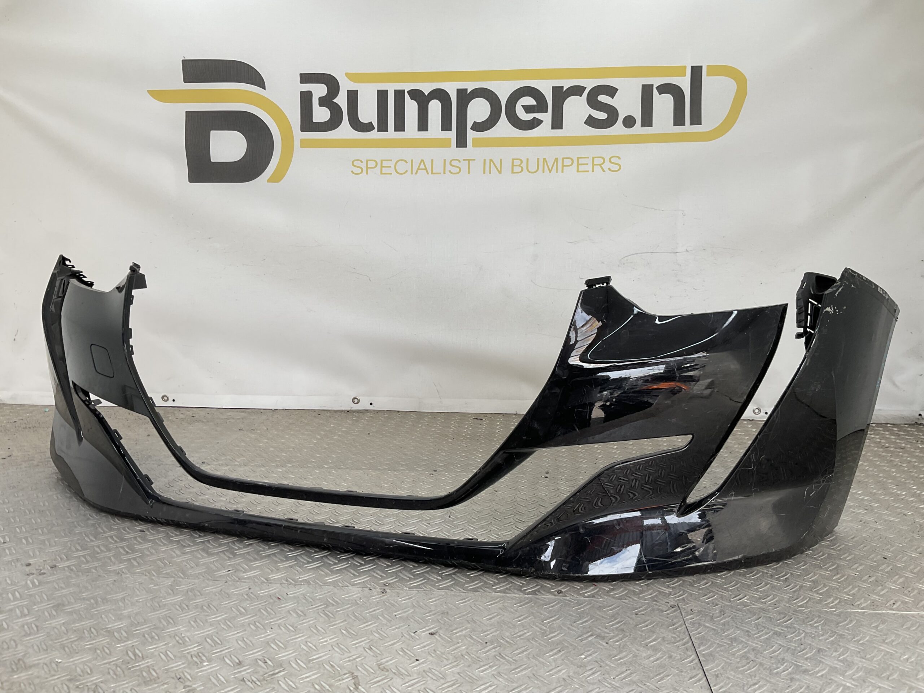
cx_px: 462
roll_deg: -1.4
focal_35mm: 29
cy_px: 346
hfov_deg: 61.7
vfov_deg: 48.2
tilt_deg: -7.4
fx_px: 774
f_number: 1.8
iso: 16
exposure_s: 1/196
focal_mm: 3
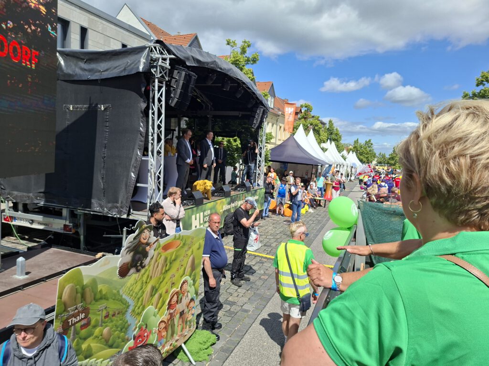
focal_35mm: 23
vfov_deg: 58.9
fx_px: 325
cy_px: 183
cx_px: 244
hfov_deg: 73.9
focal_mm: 5.54
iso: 50
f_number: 1.8
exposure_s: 1/1727
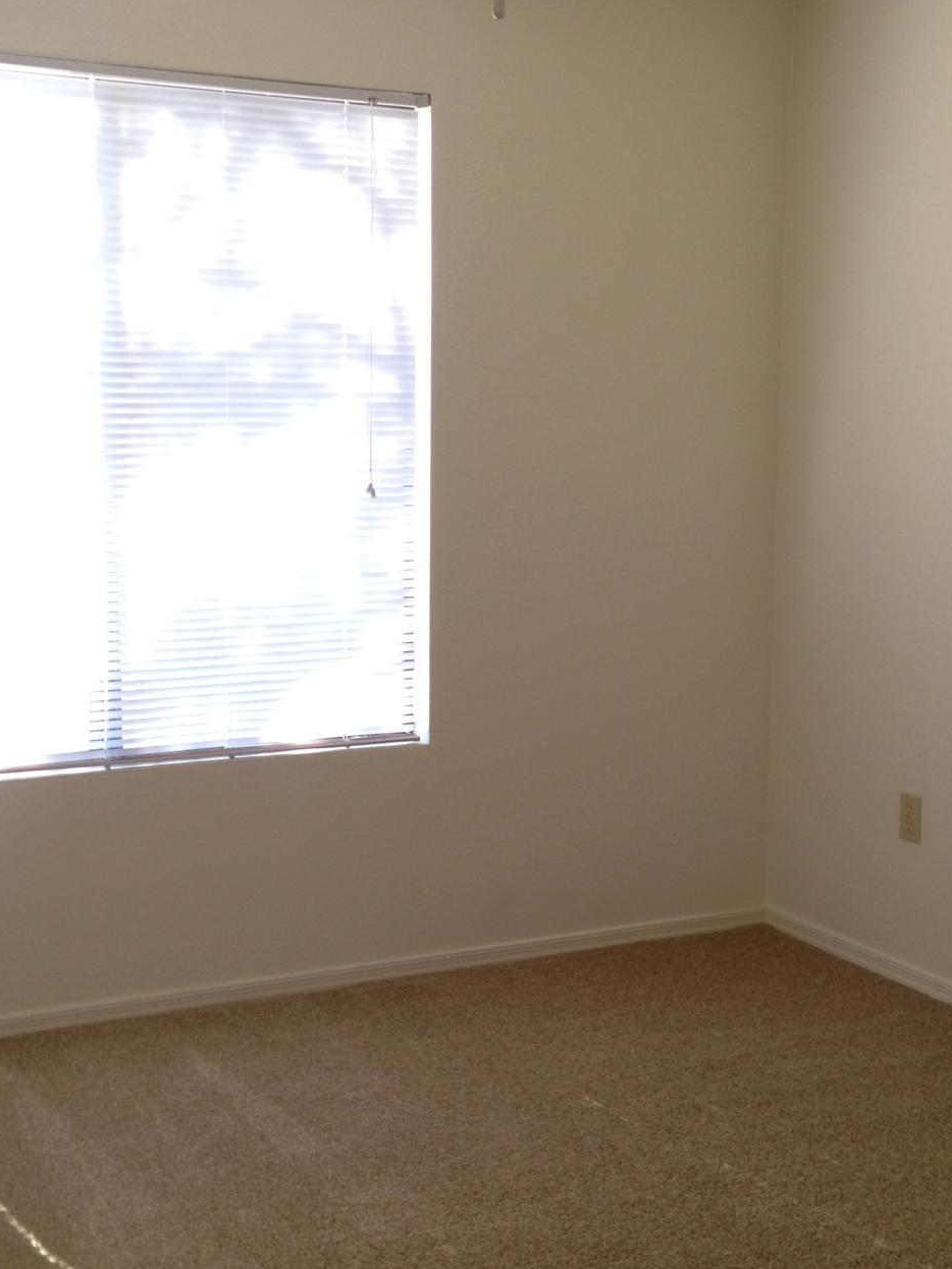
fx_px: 1943
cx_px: 497
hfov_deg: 27.5
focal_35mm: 53
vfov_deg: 36.2
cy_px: 651
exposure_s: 1/20
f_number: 2.4
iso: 50
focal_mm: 4.12
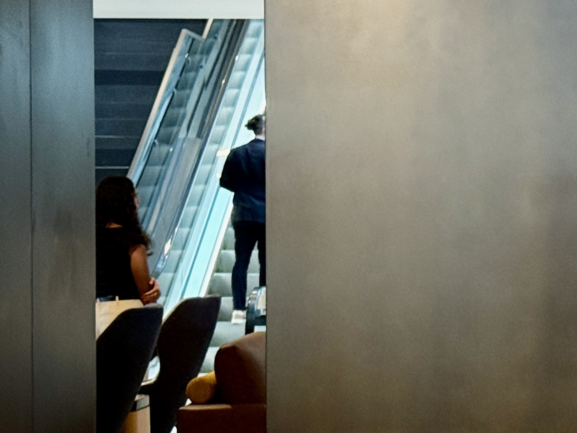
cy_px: 267
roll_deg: +0.2
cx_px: 641
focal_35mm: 137
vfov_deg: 10.8
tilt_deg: -0.7
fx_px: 2284
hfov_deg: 14.1
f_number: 1.78
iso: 250
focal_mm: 6.76
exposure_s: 1/40
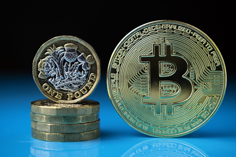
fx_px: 492
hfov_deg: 27.0
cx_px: 118
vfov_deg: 18.2
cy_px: 78
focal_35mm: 75
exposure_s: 1/170
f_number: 2.5
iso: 160
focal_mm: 50
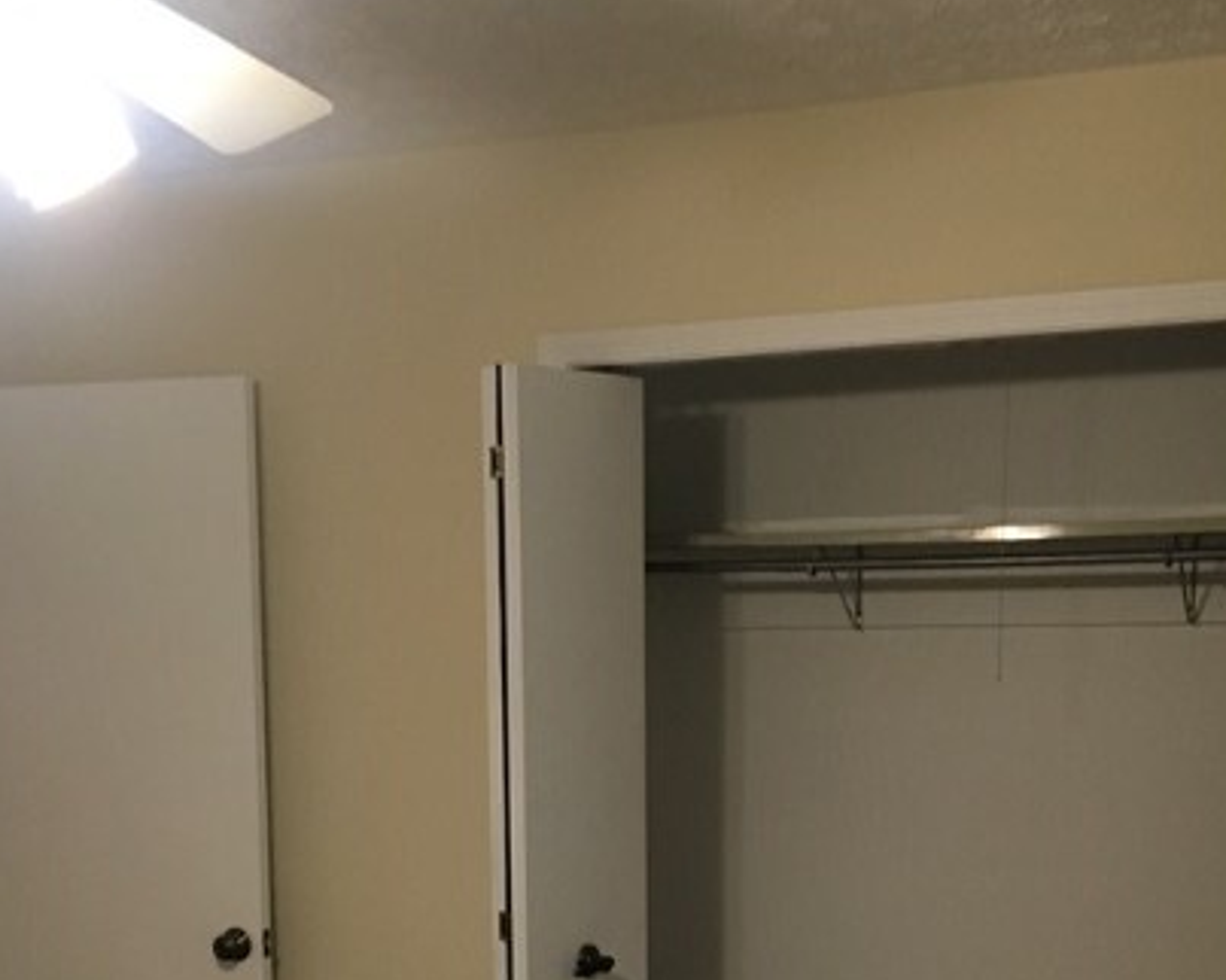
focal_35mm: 54
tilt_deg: -9.3
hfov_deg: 34.7
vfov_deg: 26.7
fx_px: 1958
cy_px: 950
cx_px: 548
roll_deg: -0.1
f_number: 2.2
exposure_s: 1/30
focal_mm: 4.15
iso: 125
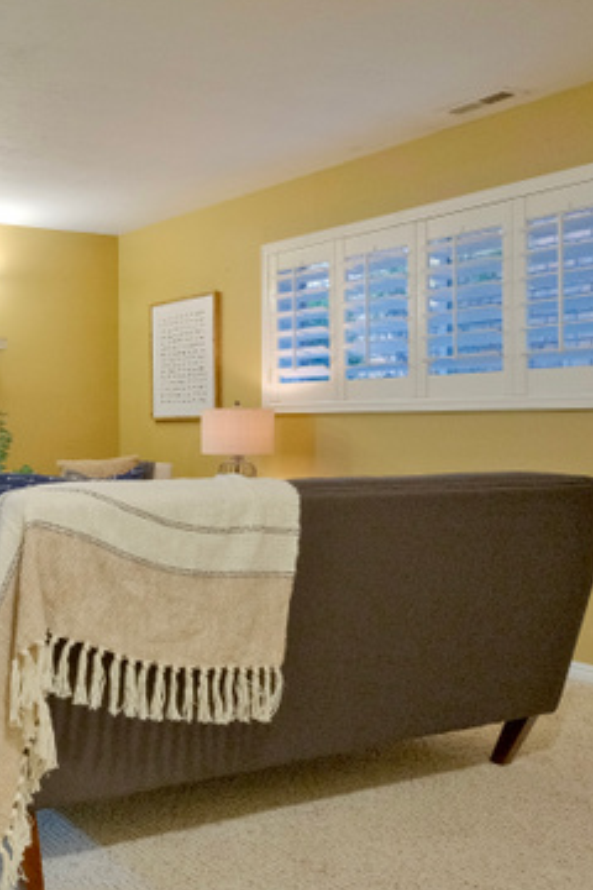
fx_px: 791
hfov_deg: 34.9
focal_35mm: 32
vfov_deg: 58.5
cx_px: -72
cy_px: 511
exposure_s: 1/3
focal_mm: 12
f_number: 10
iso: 1600
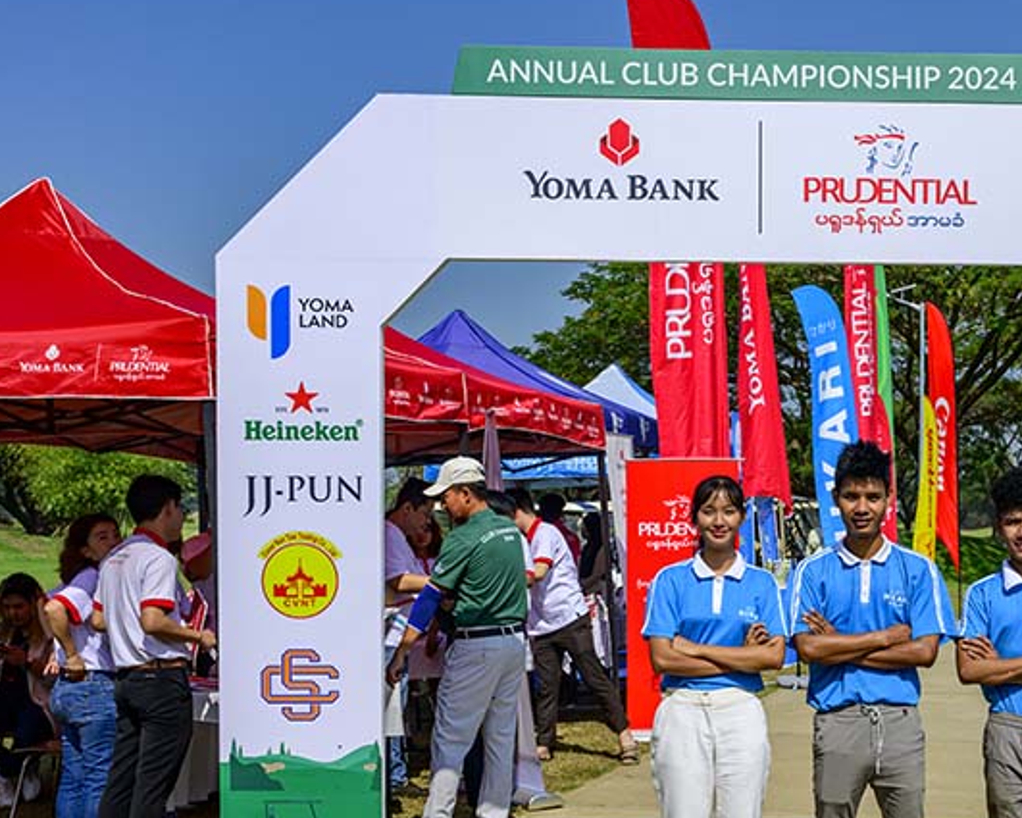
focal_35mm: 57
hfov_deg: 32.0
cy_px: 589
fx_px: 1720
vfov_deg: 26.5
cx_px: 855
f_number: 8
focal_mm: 33.5
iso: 280
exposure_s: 1/1000
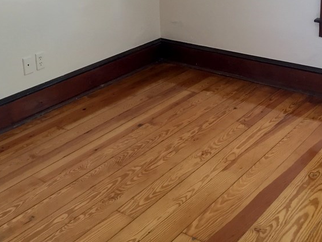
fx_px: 493
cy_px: 30
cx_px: 150
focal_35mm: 53
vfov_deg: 26.7
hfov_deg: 36.2
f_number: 2.2
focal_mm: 4.15
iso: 80
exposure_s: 1/30
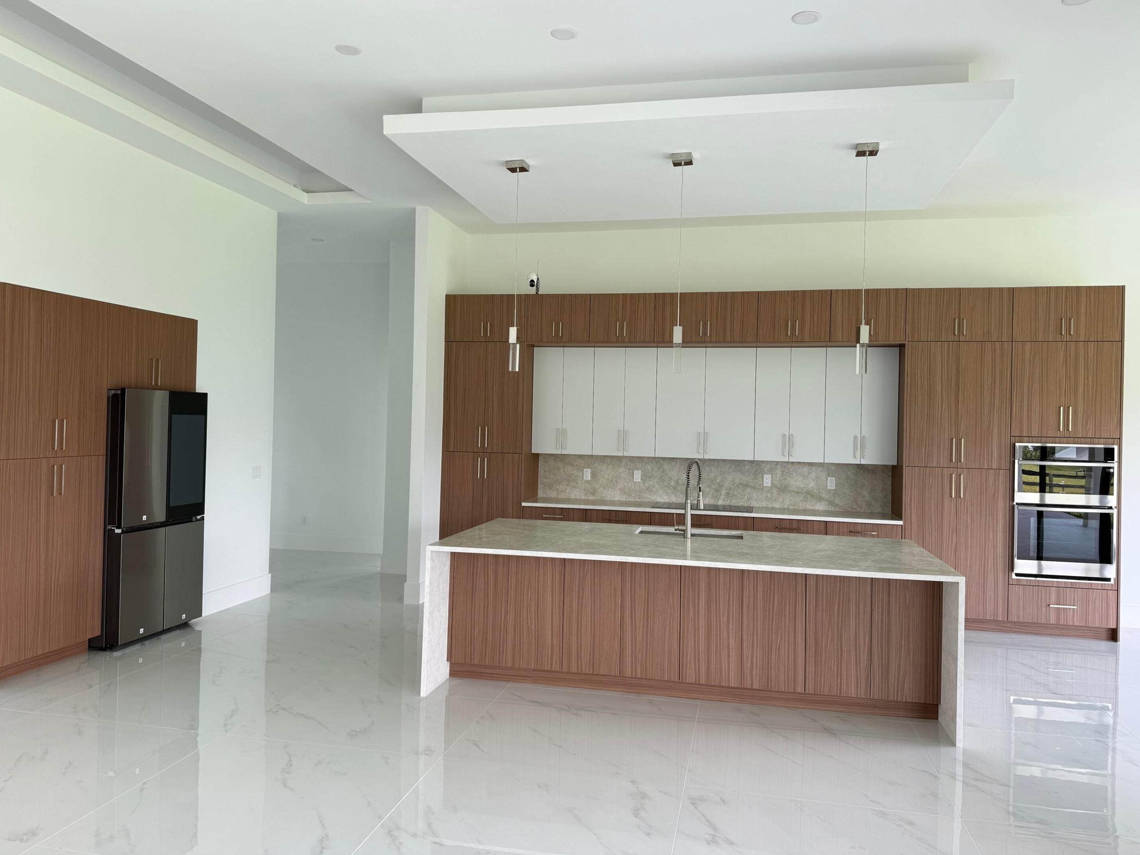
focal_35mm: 25
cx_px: 570
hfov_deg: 69.4
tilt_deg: +1.0
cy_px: 412
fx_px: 823
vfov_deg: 54.9
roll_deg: -1.3
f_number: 1.78
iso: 64
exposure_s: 1/122
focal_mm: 6.76
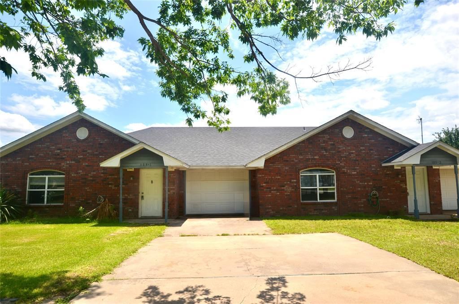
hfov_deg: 81.3
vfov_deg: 59.3
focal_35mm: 21
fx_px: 267
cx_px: 230
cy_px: 152
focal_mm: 14
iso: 100
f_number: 8
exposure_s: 1/250
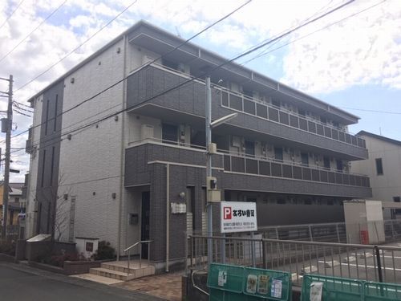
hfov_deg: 61.7
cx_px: 200
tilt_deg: +10.7
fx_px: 336
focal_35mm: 29
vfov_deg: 48.2
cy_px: 150
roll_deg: -0.5
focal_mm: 4.15
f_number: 2.2
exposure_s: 1/884
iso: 25
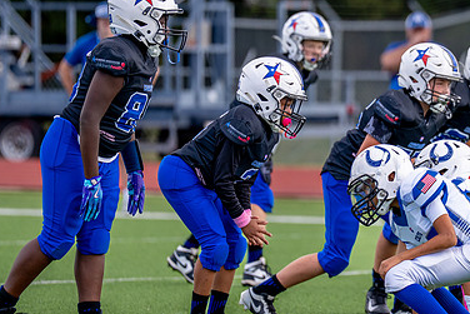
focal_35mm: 513
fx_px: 6700
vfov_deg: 2.7
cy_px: 103
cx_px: 457
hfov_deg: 4.0
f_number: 2.8
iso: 250
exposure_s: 1/2000
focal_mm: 200
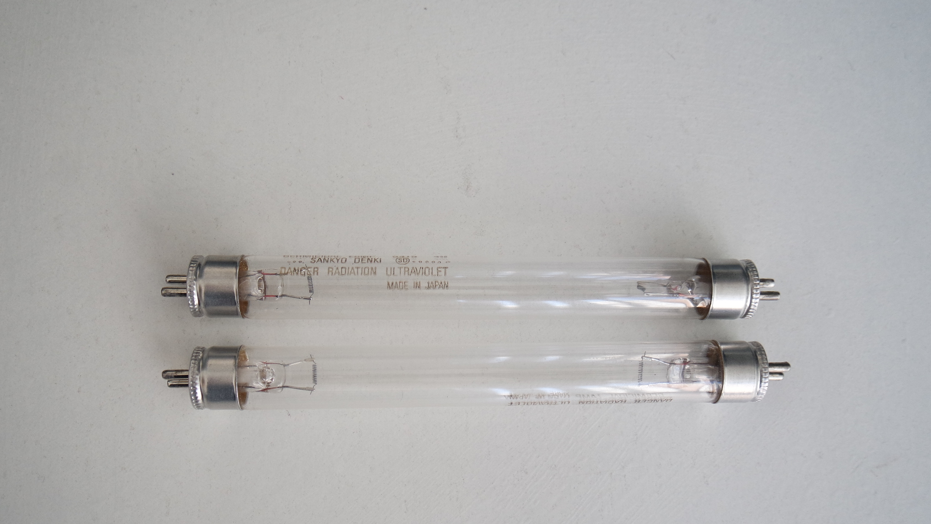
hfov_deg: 62.6
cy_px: 307
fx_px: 765
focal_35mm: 31
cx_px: 466
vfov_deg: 37.7
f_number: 4
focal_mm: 11
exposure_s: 1/80
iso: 160
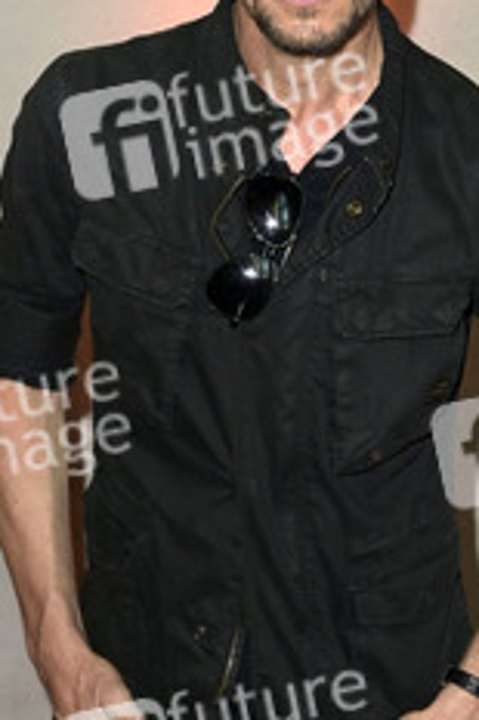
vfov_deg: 23.6
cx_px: 309
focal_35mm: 86
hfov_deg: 15.8
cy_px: 281
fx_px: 1719
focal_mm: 50
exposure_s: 1/80
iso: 640
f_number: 5.6
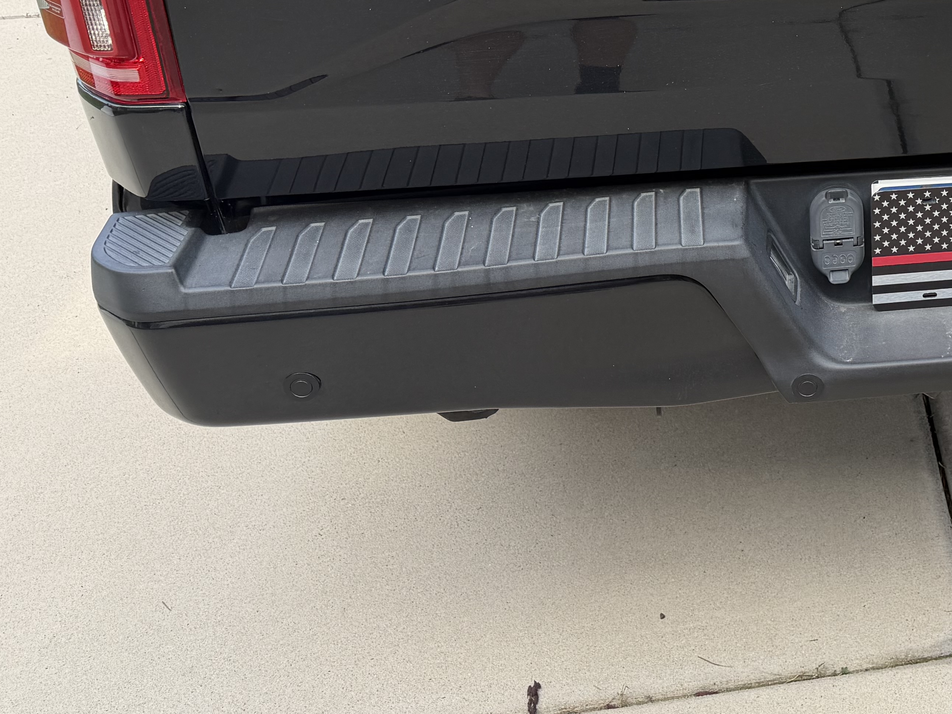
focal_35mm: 53
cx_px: 1016
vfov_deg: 26.4
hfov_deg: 32.4
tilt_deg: -24.2
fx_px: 1458
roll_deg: -0.4
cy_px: 44
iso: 80
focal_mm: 6.76
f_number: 1.78
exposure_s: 1/637
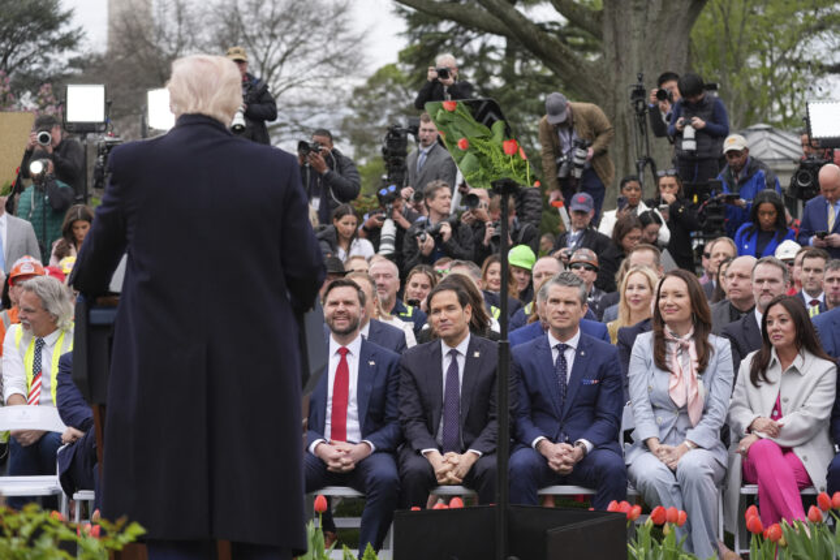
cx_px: 420
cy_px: 280
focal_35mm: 104
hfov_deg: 19.6
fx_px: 2426
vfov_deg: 13.2
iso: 1000
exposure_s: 1/1250
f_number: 4.5
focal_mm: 104
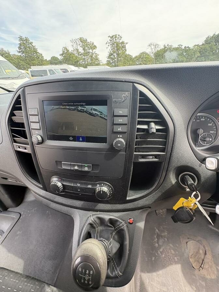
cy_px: 146
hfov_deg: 85.7
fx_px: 118
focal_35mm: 14
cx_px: 110
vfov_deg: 102.1
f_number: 2.2
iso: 125
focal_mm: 2.22
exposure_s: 1/106
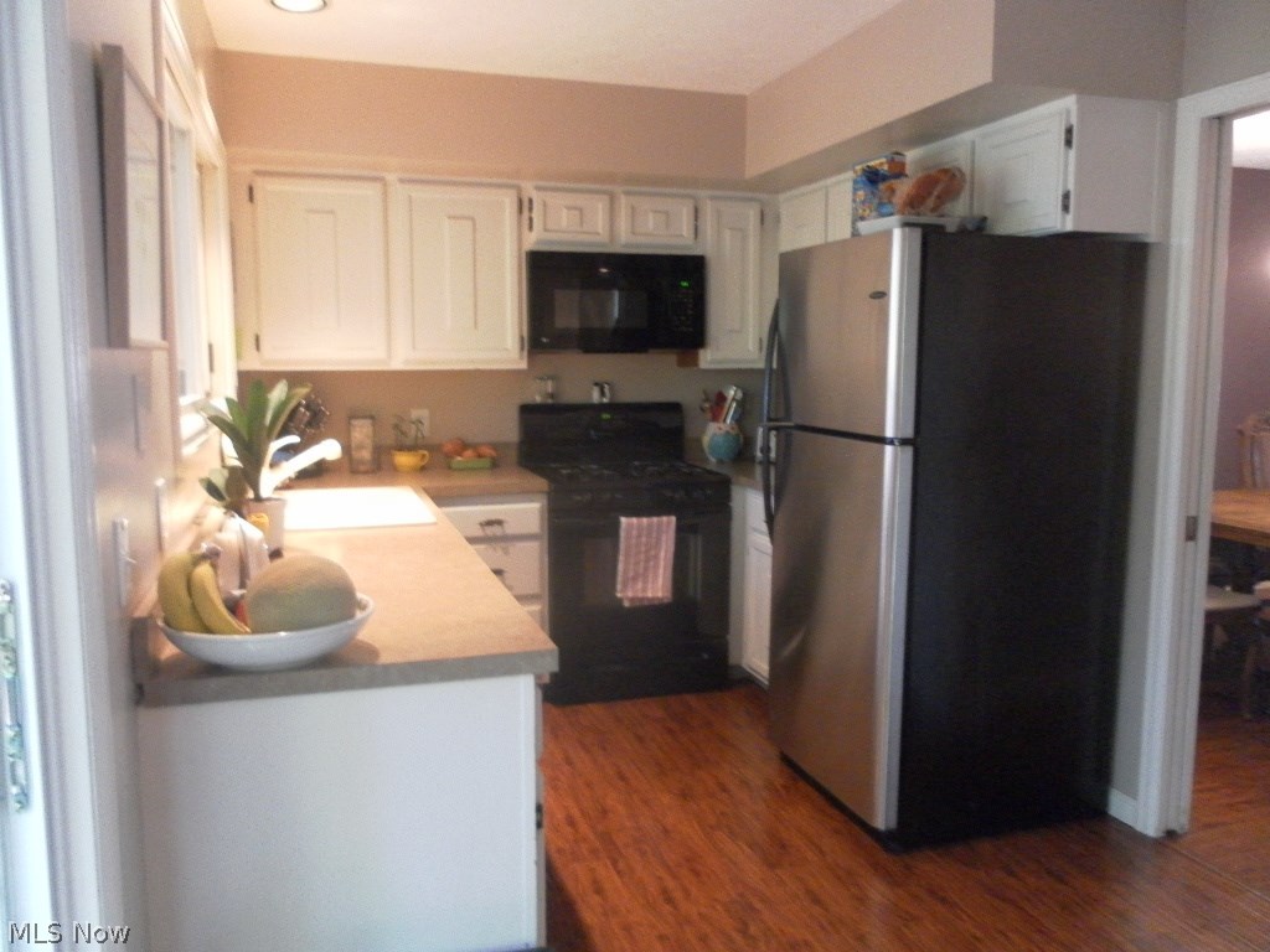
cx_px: 635
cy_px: 476
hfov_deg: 63.4
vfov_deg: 49.7
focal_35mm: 28
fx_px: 1027
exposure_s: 1/13
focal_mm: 4.9
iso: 400
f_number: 3.2
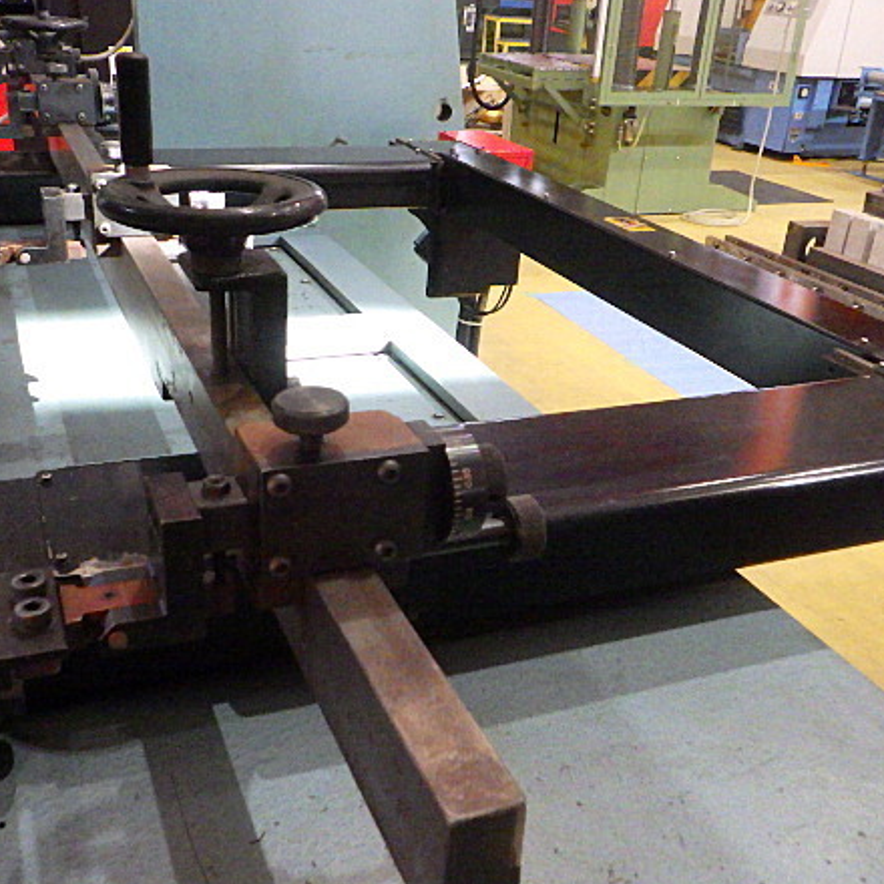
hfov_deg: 46.0
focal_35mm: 36
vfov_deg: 46.0
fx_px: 1040
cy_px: 458
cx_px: 416
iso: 1000
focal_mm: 5
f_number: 3.5
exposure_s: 1/45
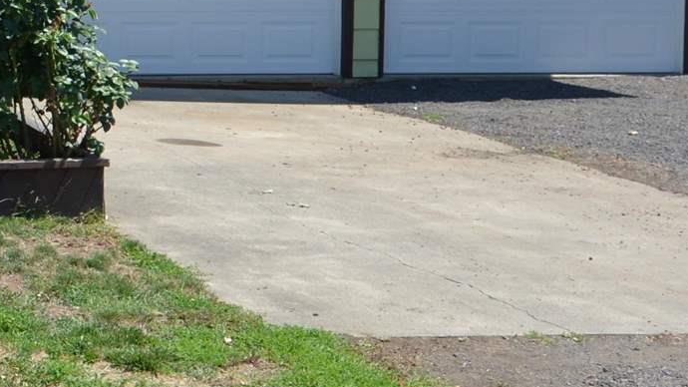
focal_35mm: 84
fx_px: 1532
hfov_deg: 20.2
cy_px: -60
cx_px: -455
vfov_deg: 14.0
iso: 140
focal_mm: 18
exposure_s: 1/250
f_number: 8
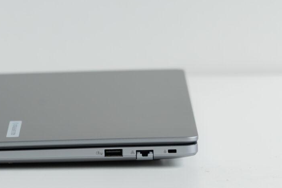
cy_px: 119
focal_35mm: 327
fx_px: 2561
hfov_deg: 6.3
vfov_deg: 4.2
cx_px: 135
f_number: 6.3
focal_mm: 150
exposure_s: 1/160
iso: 400
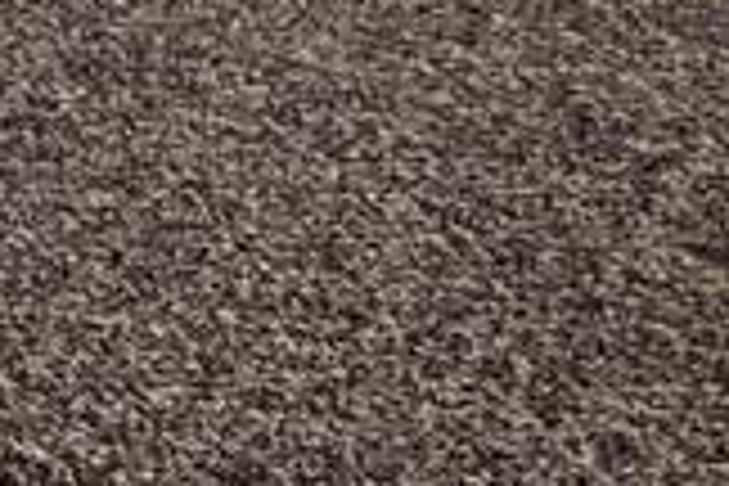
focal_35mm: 115
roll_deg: +0.0
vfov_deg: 8.1
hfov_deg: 17.5
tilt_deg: -5.6
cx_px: 54
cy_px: -1364
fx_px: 2329
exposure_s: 1/60
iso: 250
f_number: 2.2
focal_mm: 2.22
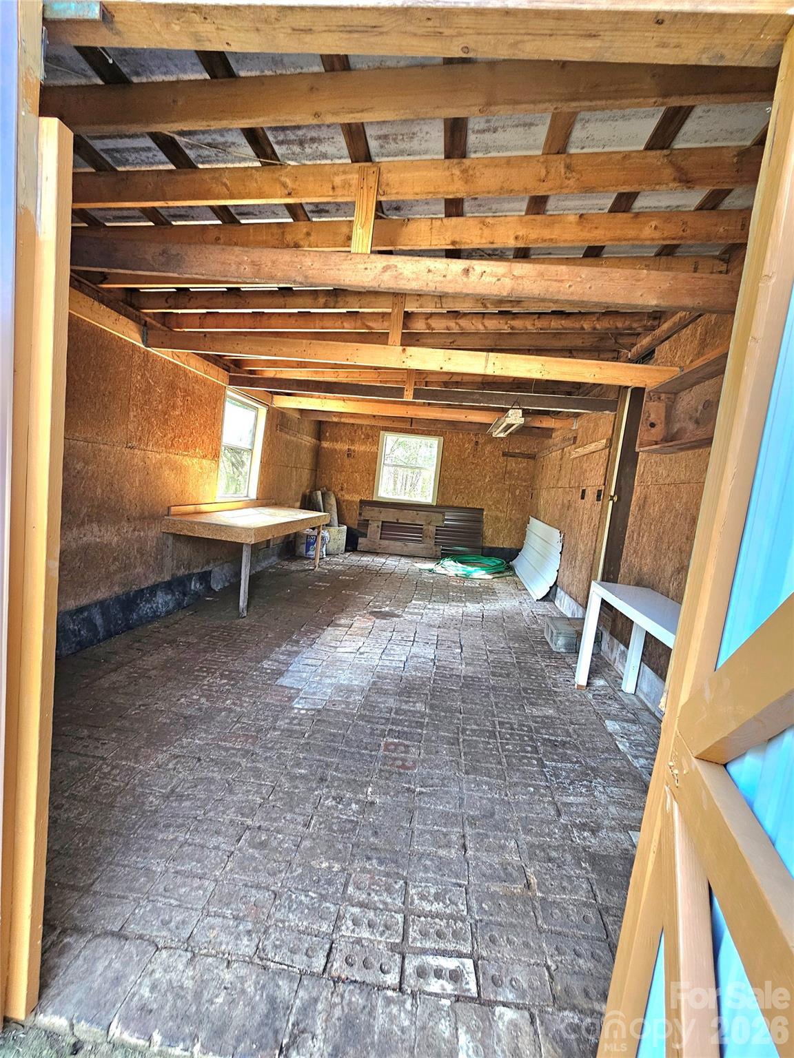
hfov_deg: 89.9
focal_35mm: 13
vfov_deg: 106.2
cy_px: 529
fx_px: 398
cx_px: 397
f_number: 2.2
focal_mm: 2.2
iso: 100
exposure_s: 1/60.2
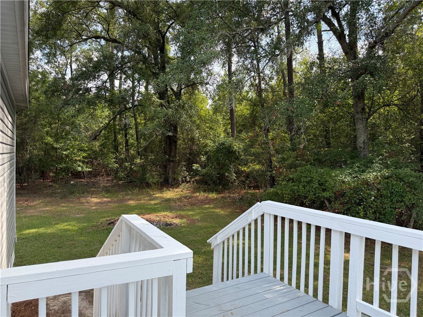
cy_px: 158
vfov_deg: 56.8
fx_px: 293
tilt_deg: -1.7
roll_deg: -2.6
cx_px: 212
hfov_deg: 71.6
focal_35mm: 24
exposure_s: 1/1211
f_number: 1.78
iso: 100
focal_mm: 6.76
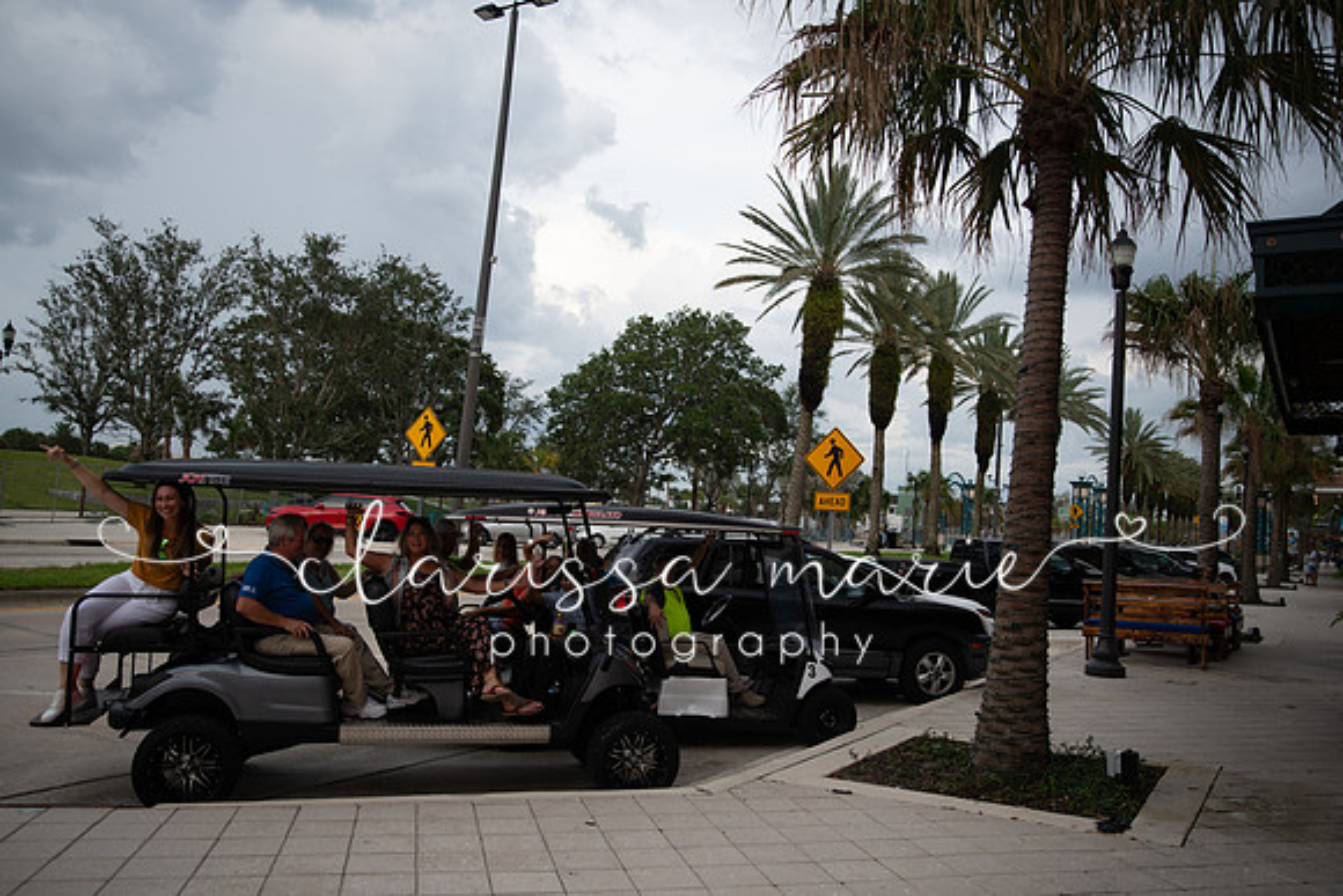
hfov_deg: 63.6
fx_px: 1082
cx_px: 672
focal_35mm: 29
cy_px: 448
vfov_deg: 45.0
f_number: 2.8
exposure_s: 1/200
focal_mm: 29
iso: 80
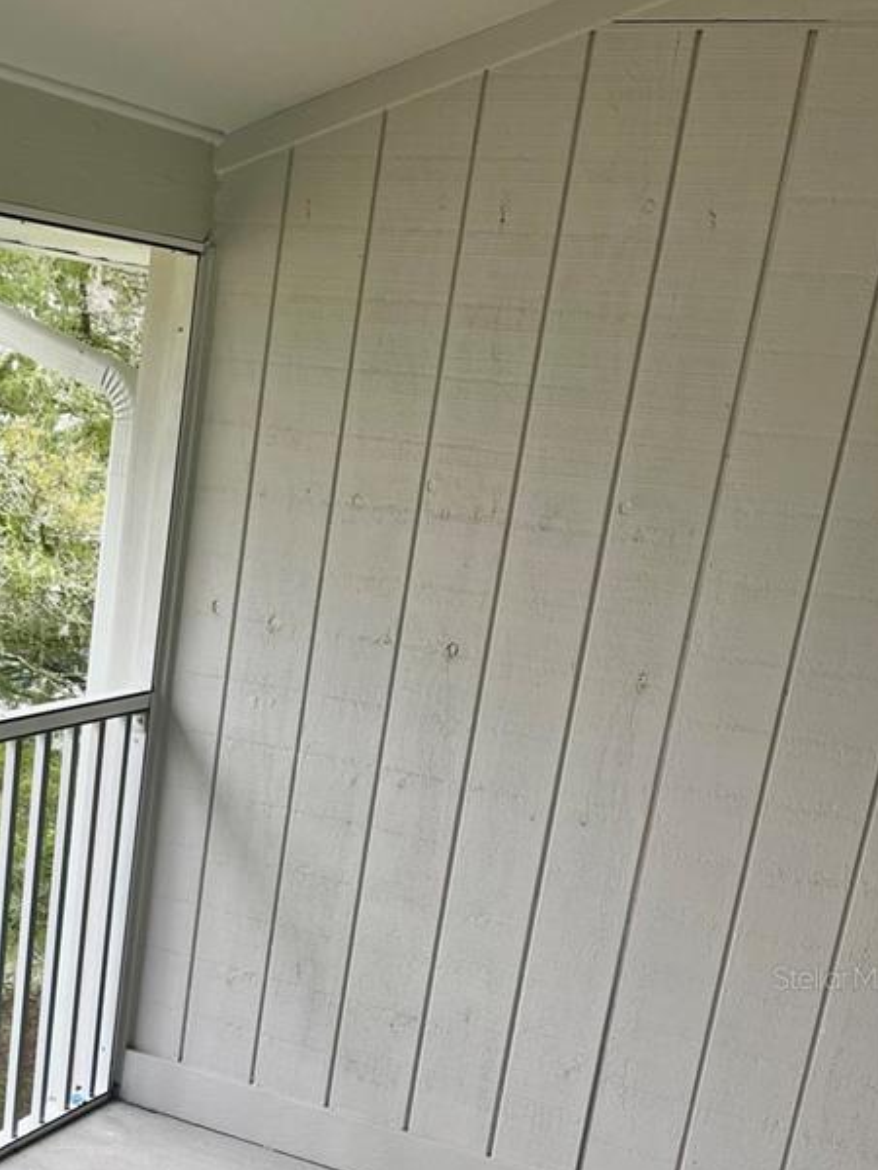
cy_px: 977
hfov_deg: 26.7
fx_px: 1759
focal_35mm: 52
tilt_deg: -19.5
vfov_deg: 35.3
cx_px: 33
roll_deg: -3.7
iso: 32
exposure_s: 1/122
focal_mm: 5.1
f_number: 1.6
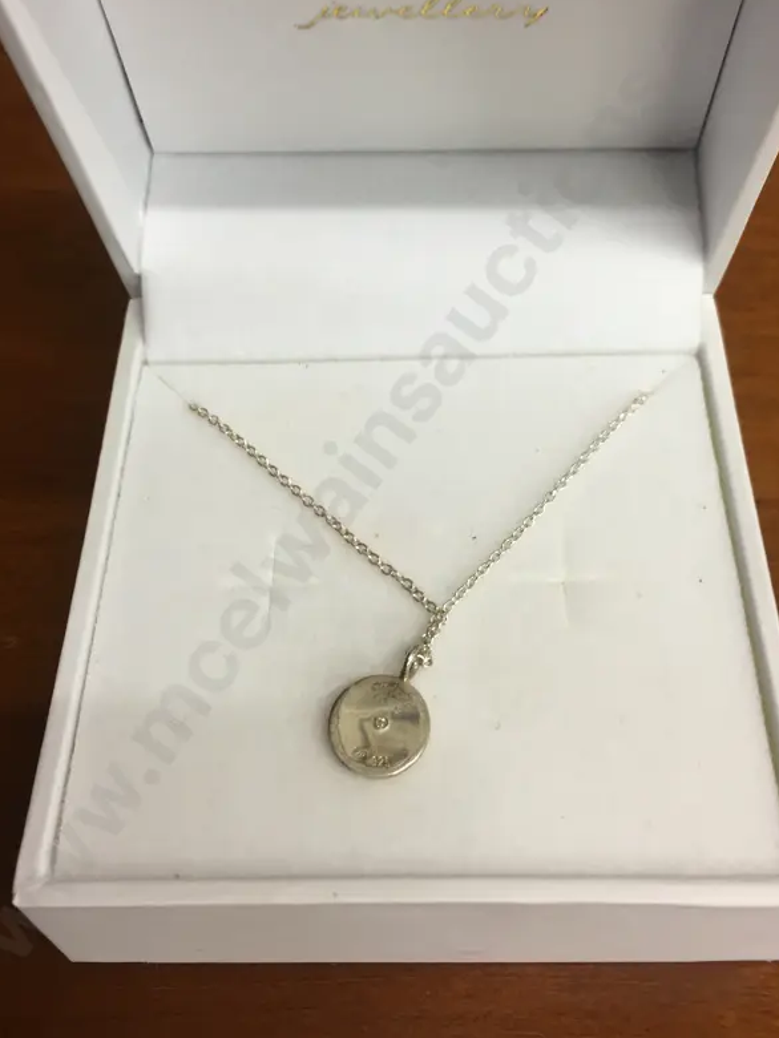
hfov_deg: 37.7
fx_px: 1140
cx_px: 404
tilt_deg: -51.5
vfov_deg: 48.6
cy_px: 411
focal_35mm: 38
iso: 32
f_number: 2.2
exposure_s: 1/17
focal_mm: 4.15
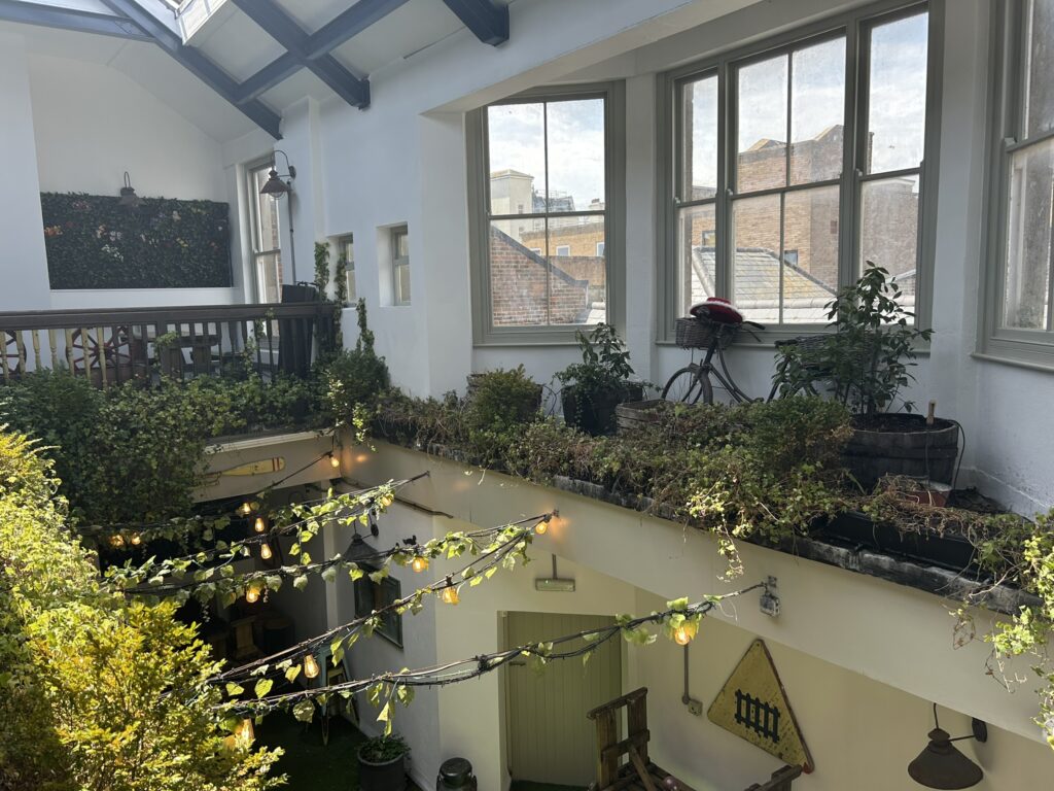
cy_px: 396
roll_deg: +3.0
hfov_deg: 67.3
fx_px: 792
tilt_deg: -8.3
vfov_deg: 53.1
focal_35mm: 26
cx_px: 527
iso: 50
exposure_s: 1/758
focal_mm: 5.7
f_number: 1.5
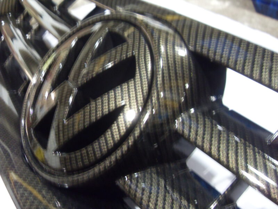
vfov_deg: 40.7
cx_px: 139
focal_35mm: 35
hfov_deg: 52.6
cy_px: 104
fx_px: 281
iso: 200
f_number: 2.8
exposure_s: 1/6
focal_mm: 6.3
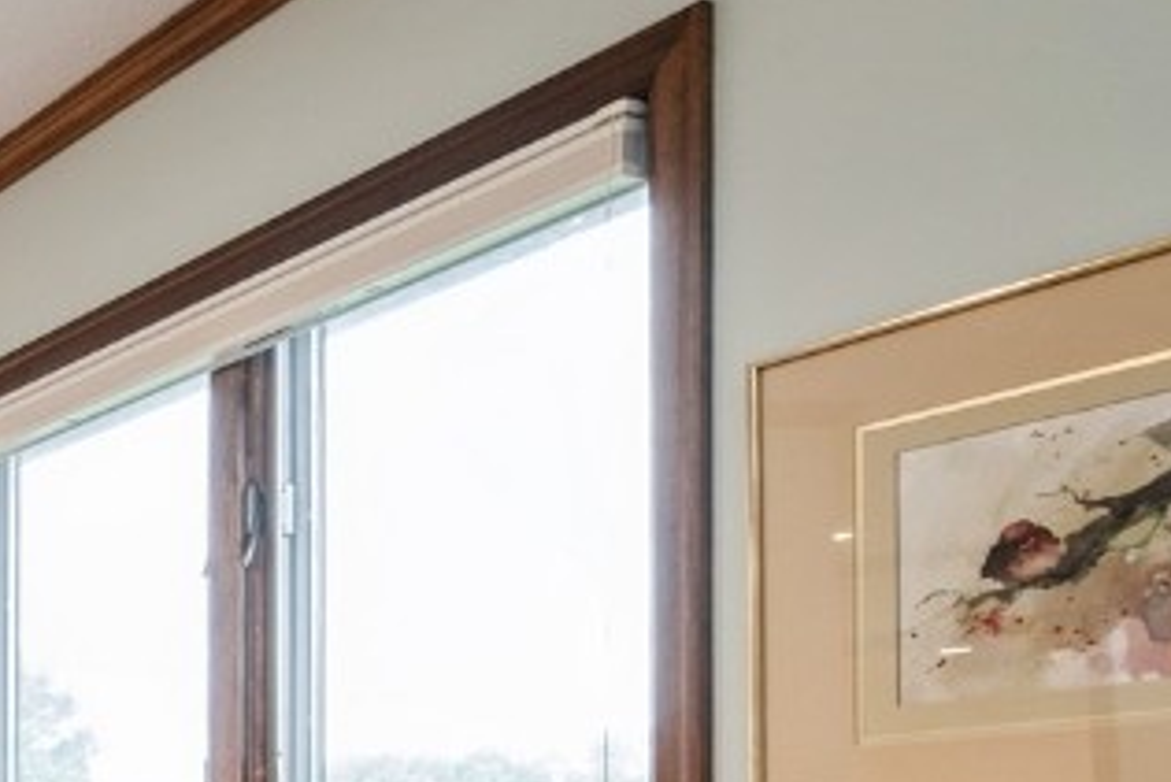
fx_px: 1660
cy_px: 923
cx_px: -841
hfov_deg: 23.6
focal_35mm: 51
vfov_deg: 24.2
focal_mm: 14
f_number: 8
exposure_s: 1/2.5
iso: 200
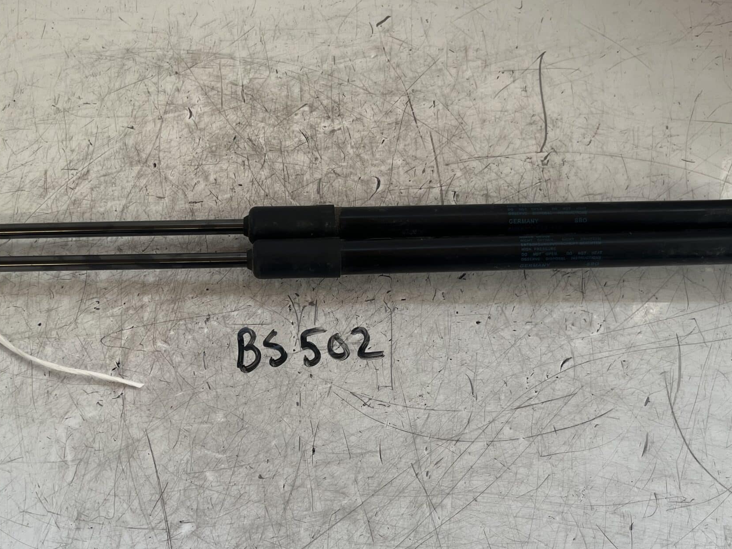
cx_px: 282
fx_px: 846
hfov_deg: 46.5
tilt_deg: -68.6
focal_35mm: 40
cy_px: 314
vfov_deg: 35.9
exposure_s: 1/133
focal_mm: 5.1
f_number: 1.6
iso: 32
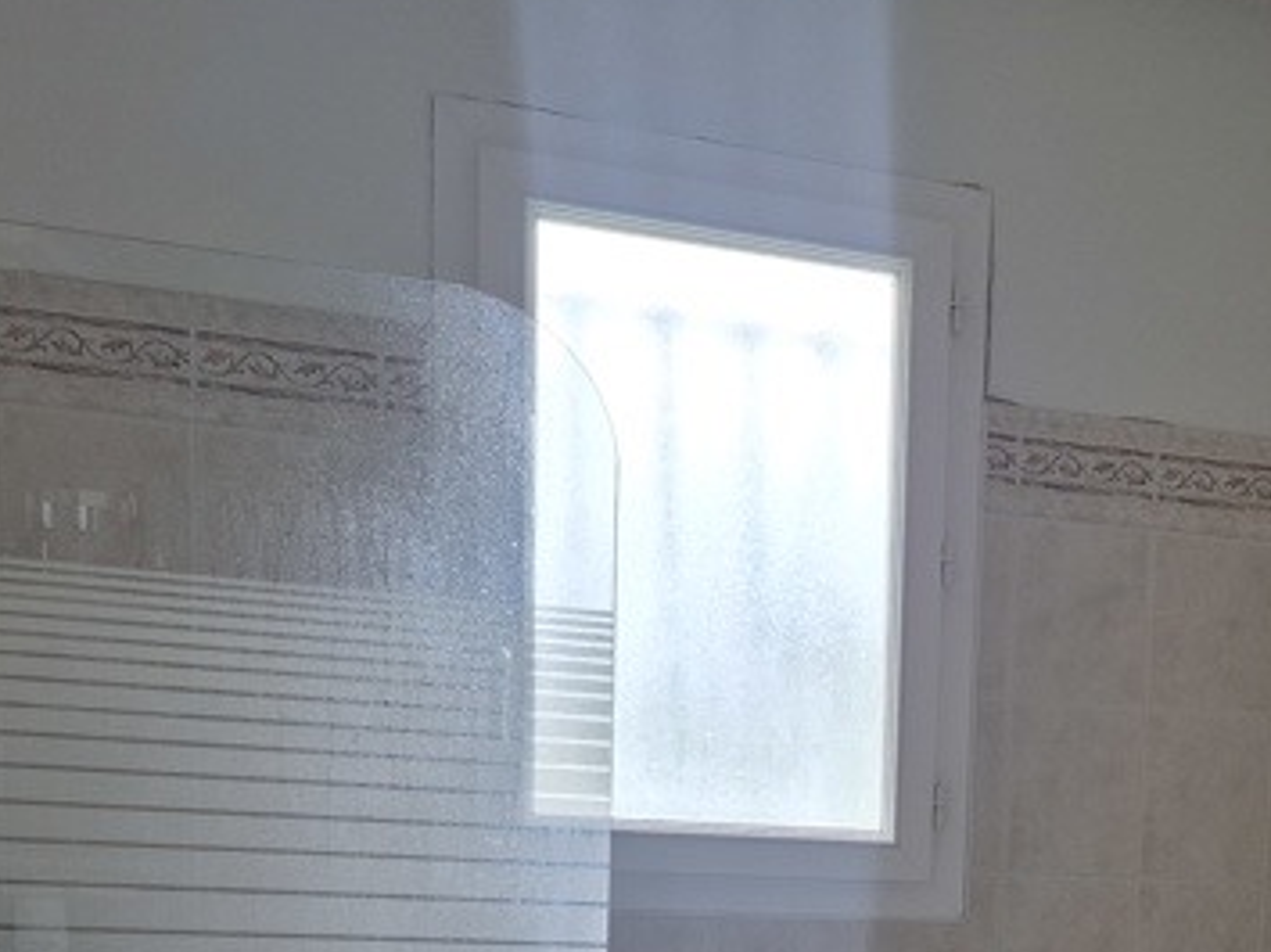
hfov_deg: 33.9
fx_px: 1908
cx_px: 1242
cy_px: 1024
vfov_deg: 26.0
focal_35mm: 52
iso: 125
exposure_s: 1/180
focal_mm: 5.4
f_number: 1.8
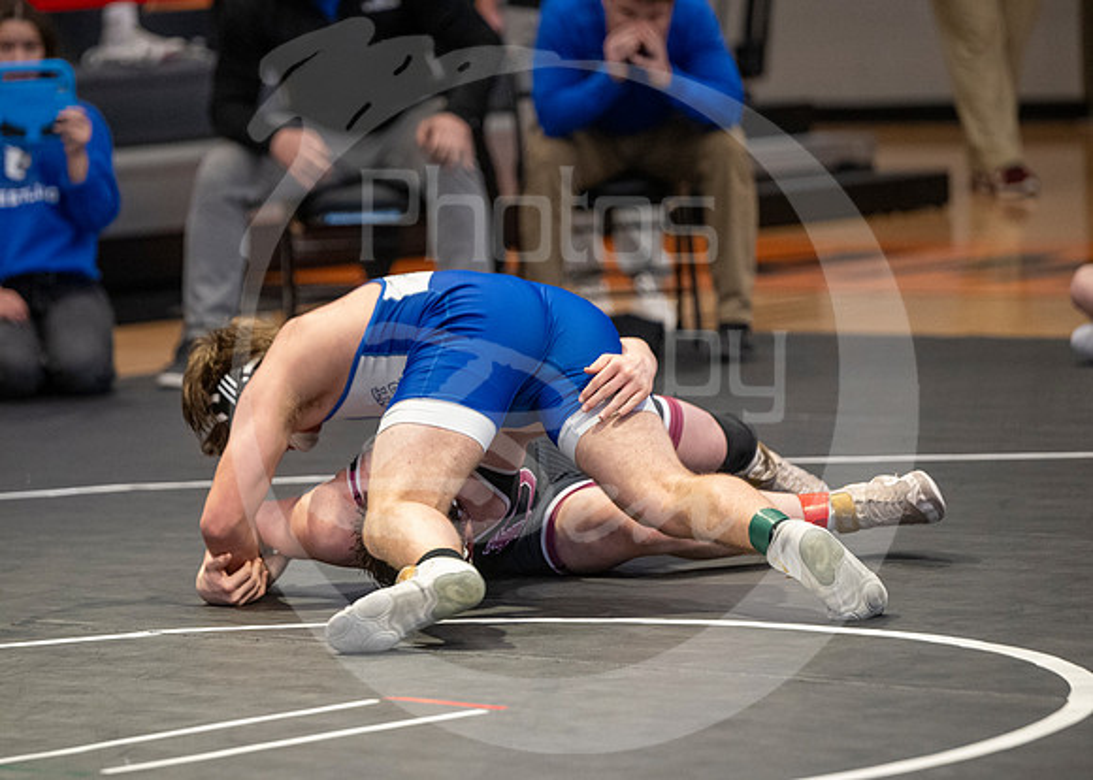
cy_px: 475
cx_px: 456
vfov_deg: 5.3
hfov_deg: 7.4
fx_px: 8408
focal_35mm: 271
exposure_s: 1/1000
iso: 3200
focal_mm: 190
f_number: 2.8
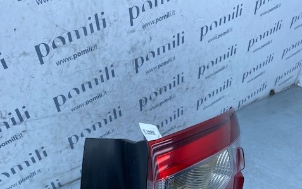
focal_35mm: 37
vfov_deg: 31.8
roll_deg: -6.1
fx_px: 304
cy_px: 188
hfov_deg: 52.8
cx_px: 151
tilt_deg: -44.2
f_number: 1.8
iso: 32
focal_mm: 4.25
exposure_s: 1/890
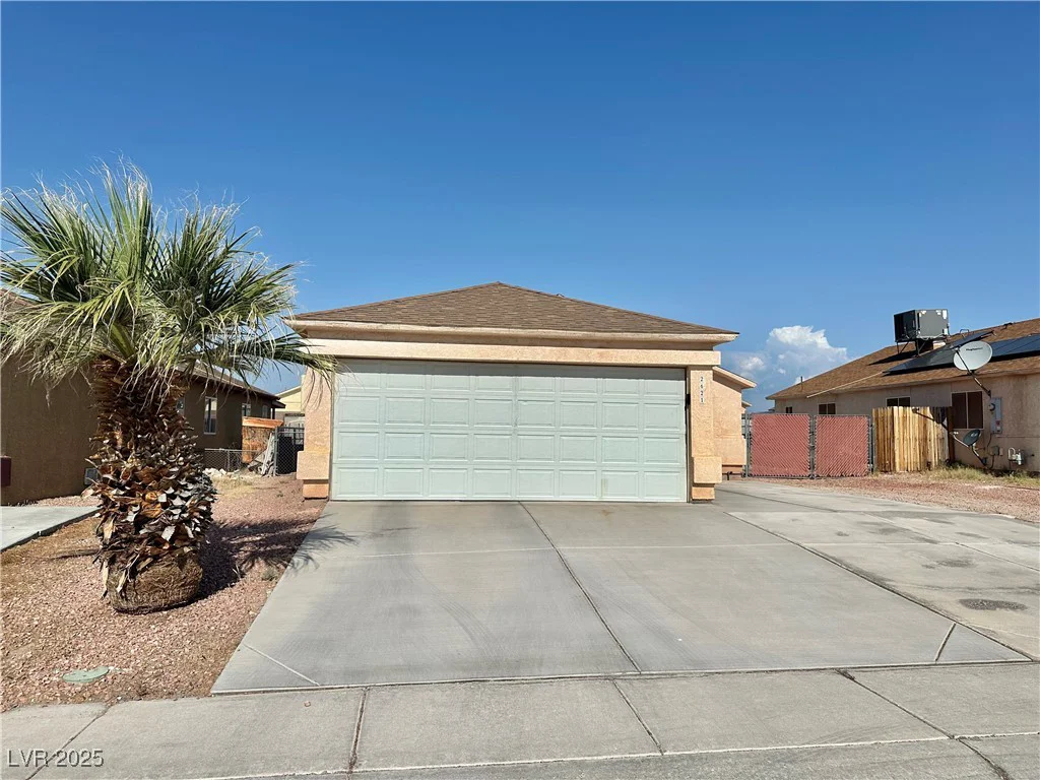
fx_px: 721
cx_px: 520
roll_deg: -2.0
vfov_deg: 56.8
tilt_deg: +1.0
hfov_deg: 71.6
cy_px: 390
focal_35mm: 24
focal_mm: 6.86
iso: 80
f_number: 1.78
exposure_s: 1/13699
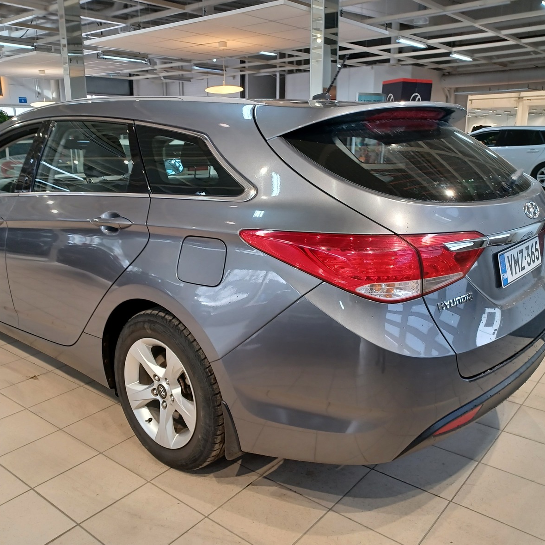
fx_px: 534
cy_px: 269
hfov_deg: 53.9
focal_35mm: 30
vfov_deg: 54.0
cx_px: 238
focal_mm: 4.6
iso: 125
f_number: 1.8
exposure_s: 1/50
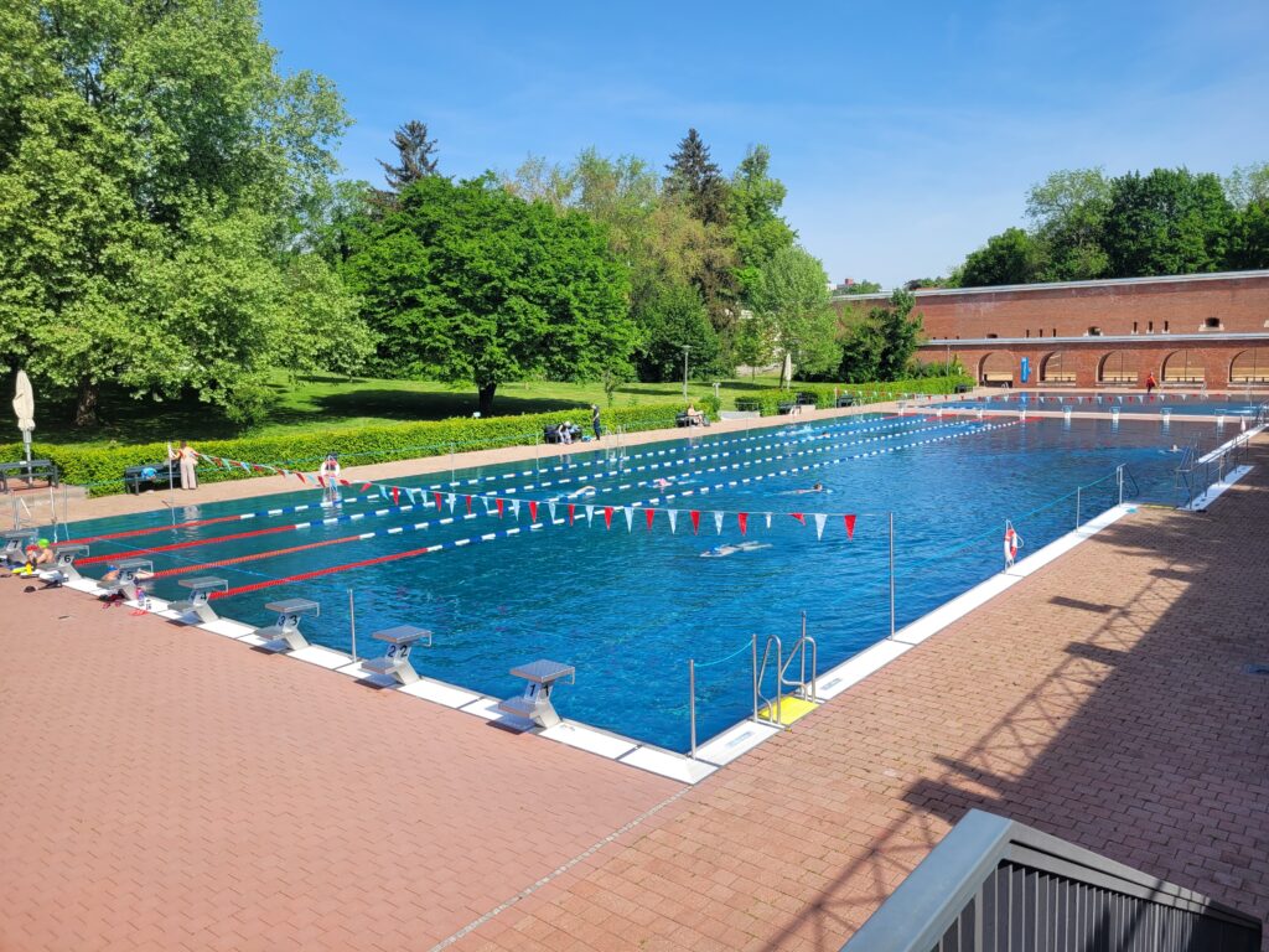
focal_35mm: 26
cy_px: 476
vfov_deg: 53.1
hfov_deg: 67.3
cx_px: 634
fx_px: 953
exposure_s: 1/1925
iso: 40
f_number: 1.8
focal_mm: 5.4
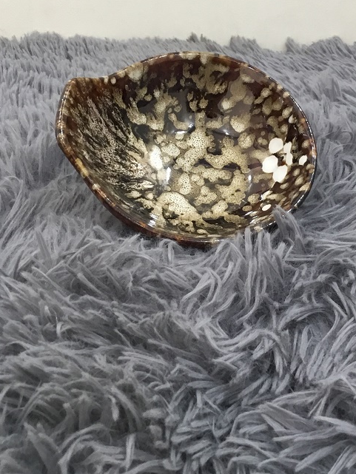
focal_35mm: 58
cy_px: 108
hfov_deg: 25.1
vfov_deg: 32.5
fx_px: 795
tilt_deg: -19.3
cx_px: 235
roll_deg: +1.5
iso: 80
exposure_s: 1/33
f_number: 2.4
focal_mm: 3.3
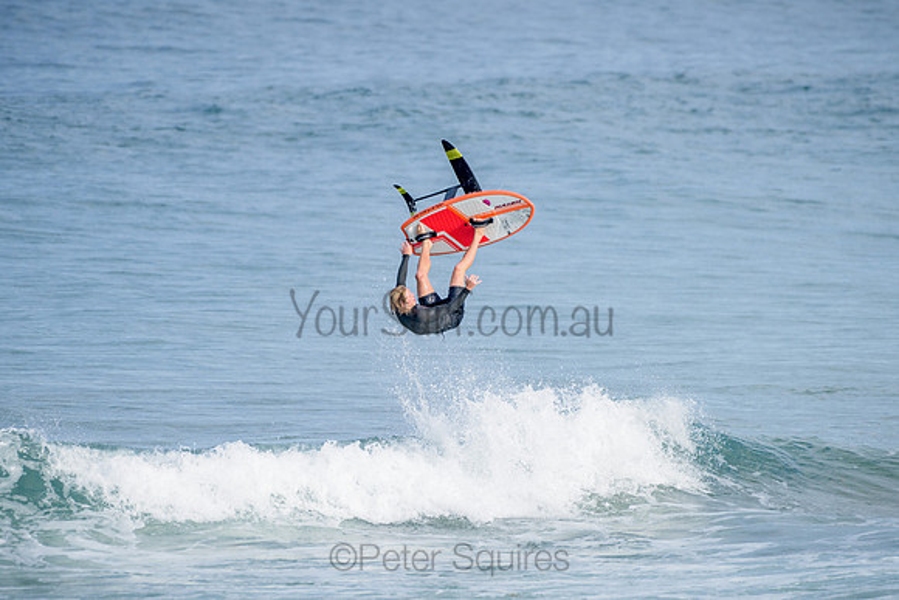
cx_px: 450
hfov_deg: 3.4
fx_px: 15287
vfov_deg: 2.2
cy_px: 300
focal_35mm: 612
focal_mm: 500
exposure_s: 1/1250
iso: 200
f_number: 5.6
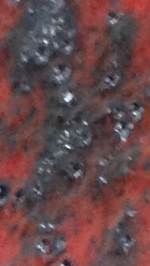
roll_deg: +3.2
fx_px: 2079
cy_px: 281
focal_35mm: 294
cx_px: -102
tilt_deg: -36.4
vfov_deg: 7.3
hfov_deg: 4.1
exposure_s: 1/15
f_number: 2.4
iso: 250
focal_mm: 4.28
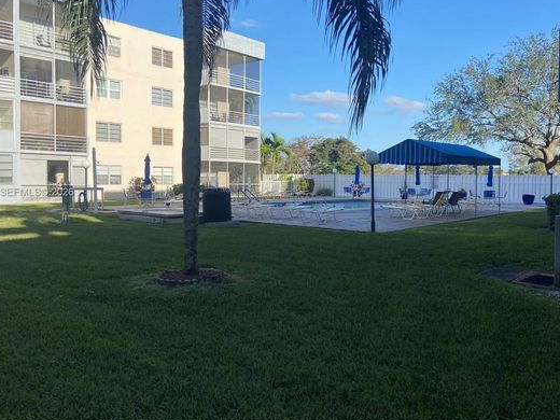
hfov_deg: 56.8
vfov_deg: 44.1
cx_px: 284
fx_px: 518
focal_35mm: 32
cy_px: 193
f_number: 1.8
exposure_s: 1/1961
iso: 32
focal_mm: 4.25
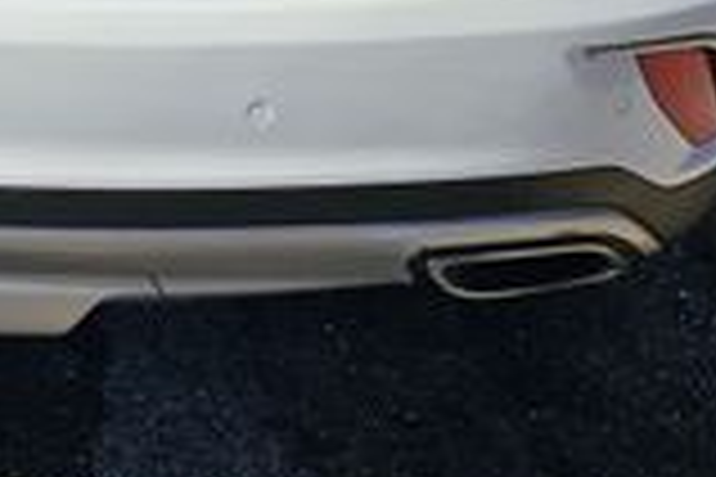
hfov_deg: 20.1
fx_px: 1909
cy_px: -396
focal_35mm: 96
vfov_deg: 12.9
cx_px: -113
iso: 10
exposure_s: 1/1212
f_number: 1.7
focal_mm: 6.3
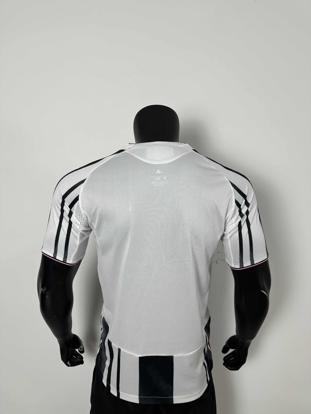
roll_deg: -1.1
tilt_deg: -3.4
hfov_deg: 56.8
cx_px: 156
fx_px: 287
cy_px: 207
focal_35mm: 24
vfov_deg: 71.6
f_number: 1.78
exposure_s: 1/100
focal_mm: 6.86
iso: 100
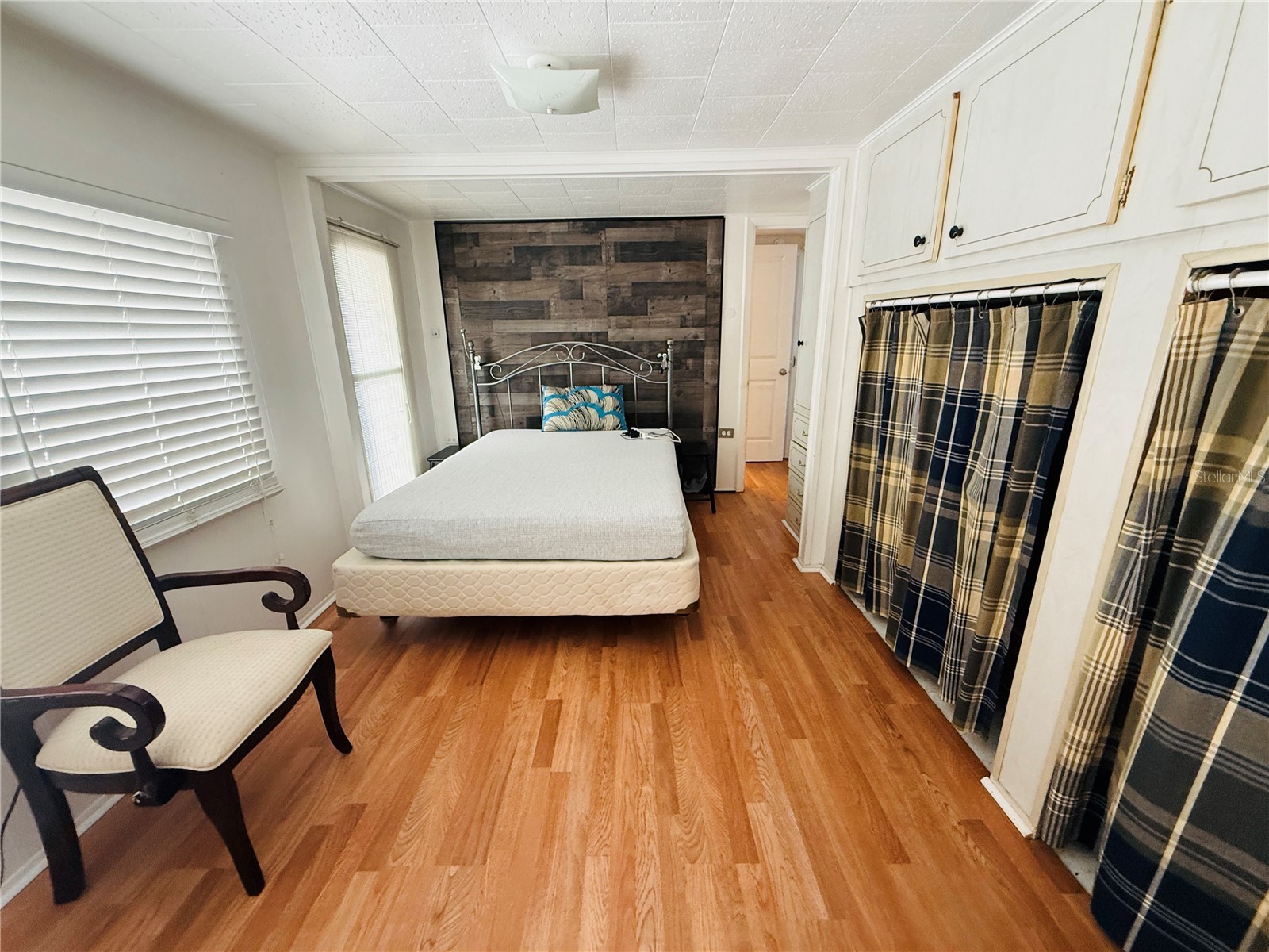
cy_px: 476
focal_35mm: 14
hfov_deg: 102.1
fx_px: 513
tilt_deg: -15.5
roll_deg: +0.8
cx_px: 634
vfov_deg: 85.7
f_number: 2.2
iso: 320
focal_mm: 2.22
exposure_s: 1/99
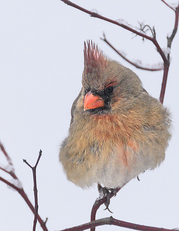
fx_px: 7560
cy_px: 126
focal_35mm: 1118
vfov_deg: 1.8
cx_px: 117
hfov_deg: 1.4
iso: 1000
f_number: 7.1
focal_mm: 400
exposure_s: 1/1250
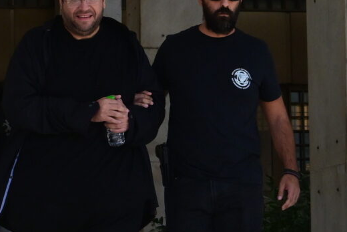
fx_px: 598
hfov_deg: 32.2
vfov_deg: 21.8
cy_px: 74
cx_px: 131
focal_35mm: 62
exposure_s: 1/800
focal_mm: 28
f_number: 7.1
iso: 1000
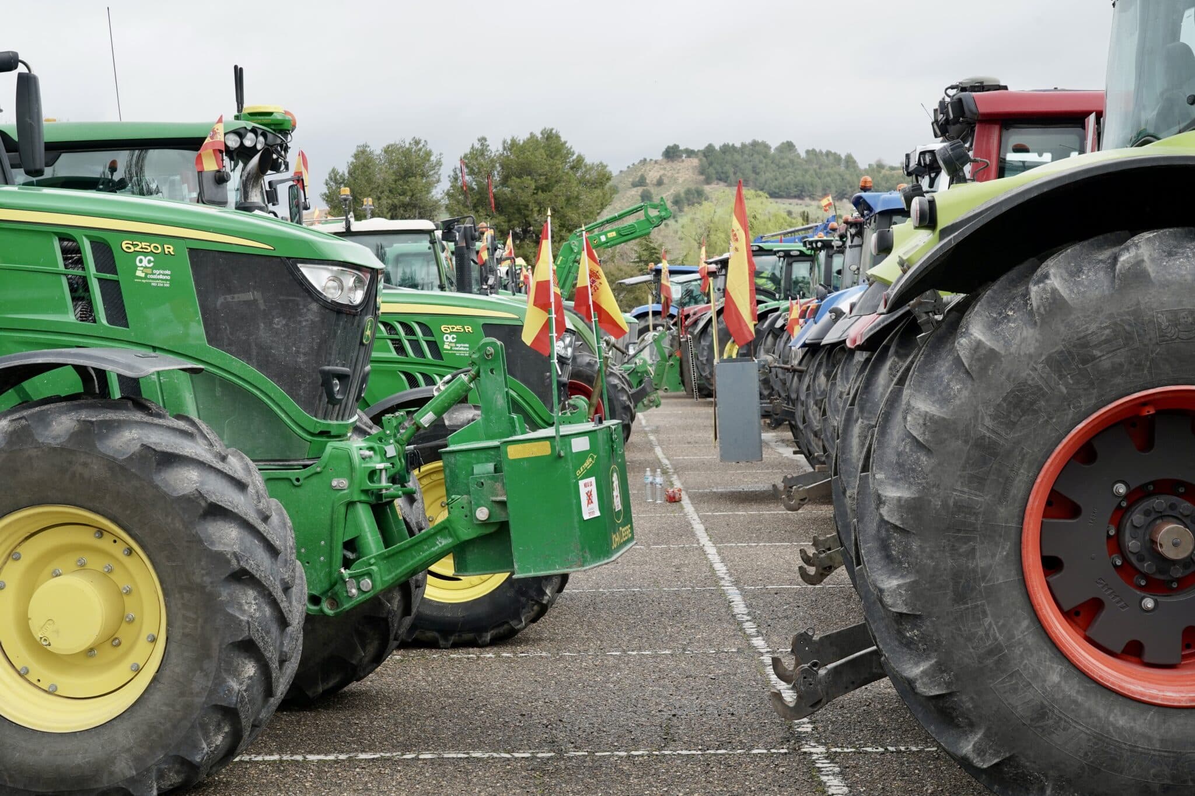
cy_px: 398
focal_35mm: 57
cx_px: 598
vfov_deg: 23.8
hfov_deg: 35.1
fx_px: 1892
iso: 800
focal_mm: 57
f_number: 11
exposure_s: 1/400
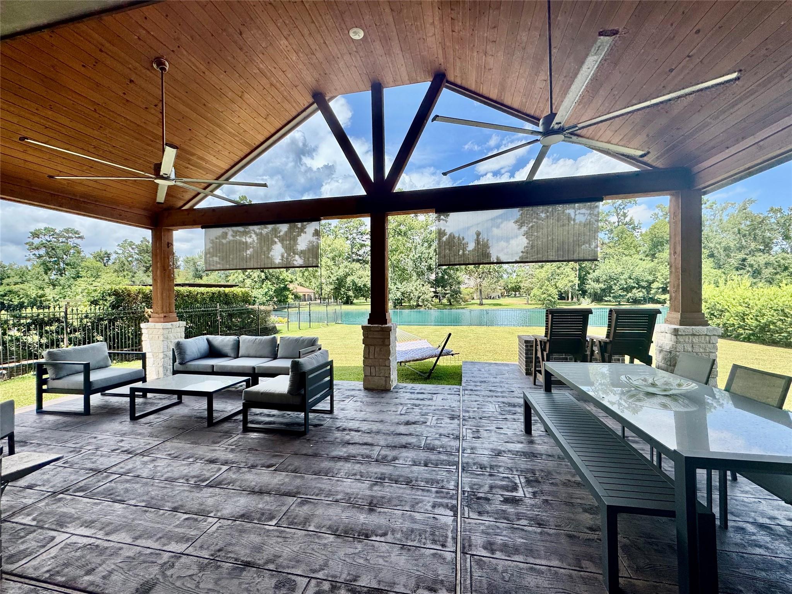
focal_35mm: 14
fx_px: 320
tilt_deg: -1.6
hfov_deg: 102.1
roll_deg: +0.8
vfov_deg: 85.7
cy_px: 297
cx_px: 396
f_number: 2.2
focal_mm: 2.22
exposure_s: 1/749
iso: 50
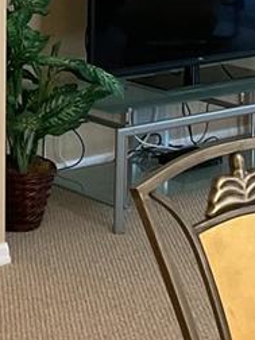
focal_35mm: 138
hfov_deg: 10.6
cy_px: -5
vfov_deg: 14.1
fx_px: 1355
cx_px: -13
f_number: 1.8
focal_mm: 3
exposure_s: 1/60
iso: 200
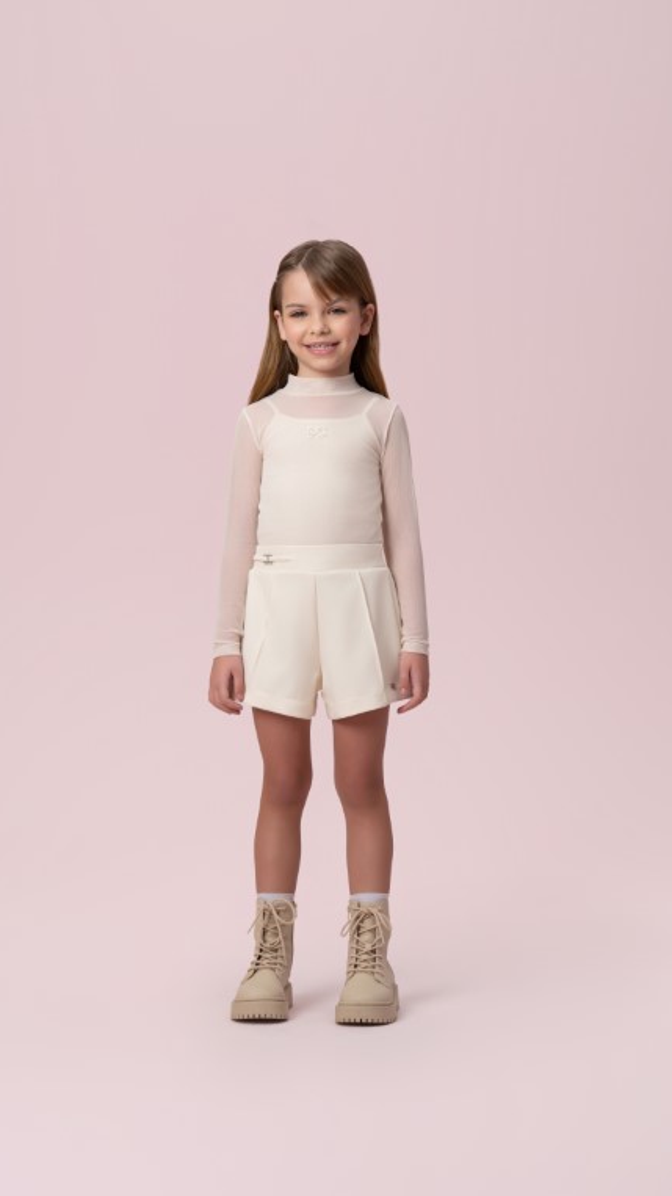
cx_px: 310
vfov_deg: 27.2
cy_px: 600
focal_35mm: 78
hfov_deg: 15.5
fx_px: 2472
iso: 100
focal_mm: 74
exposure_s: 1/125
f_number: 7.1
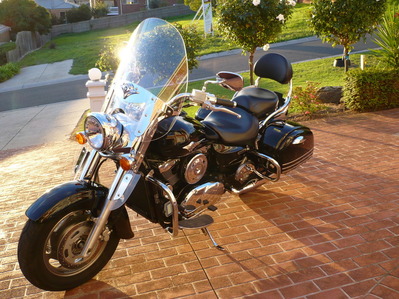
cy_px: 148
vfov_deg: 35.1
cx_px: 196
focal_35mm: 41
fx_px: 473
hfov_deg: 45.8
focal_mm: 6.6
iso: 100
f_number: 3
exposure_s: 1/125
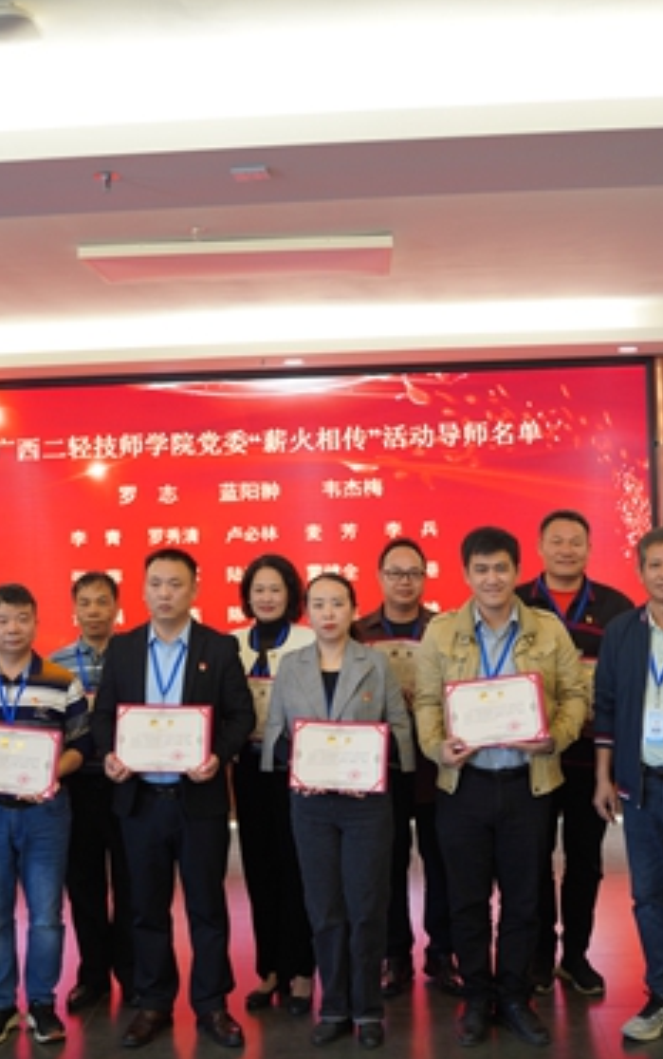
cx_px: 293
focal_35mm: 46
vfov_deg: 43.4
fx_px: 1328
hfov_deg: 28.0
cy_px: 492
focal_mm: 28
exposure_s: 1/30
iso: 200
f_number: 2.8
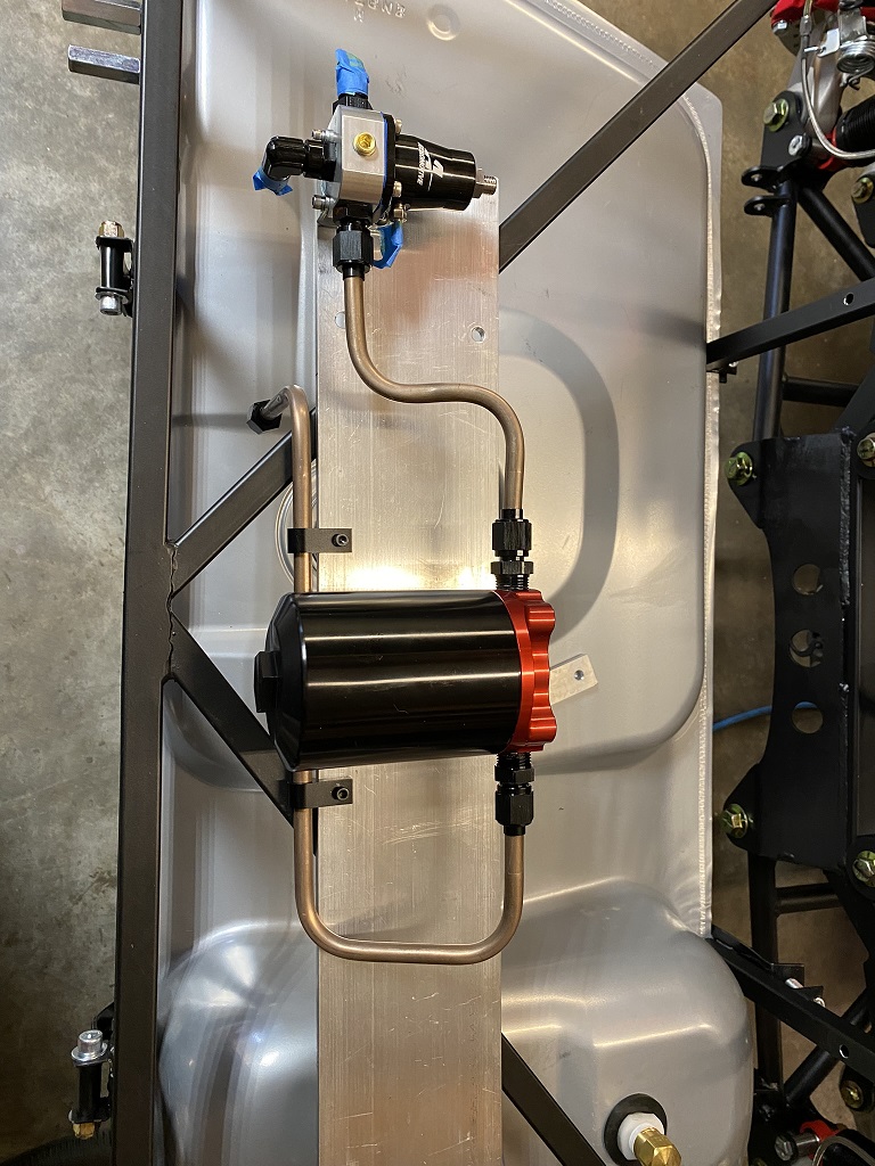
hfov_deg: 53.1
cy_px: 583
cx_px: 438
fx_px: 876
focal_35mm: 26
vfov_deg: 67.3
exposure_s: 1/60
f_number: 1.8
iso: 250
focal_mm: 4.25
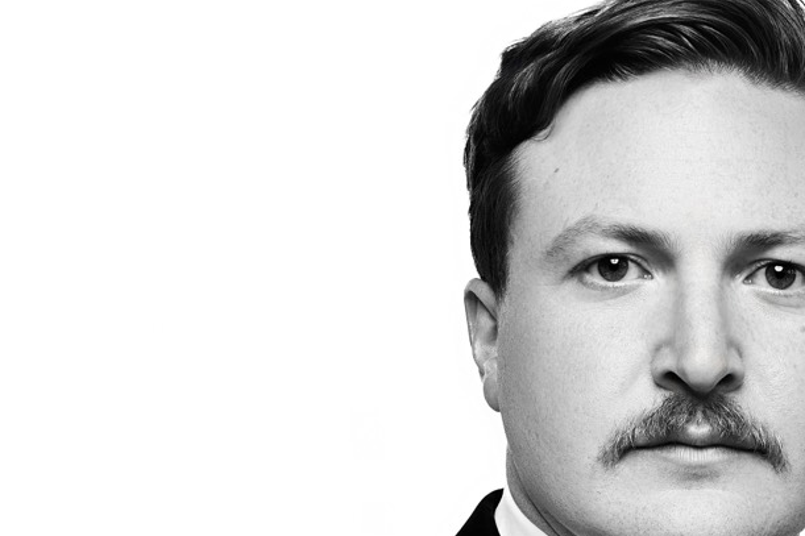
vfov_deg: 11.4
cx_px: 880
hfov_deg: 17.1
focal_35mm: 116
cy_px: 734
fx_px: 2592
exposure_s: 1/250
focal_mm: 29.5
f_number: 7.1
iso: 320
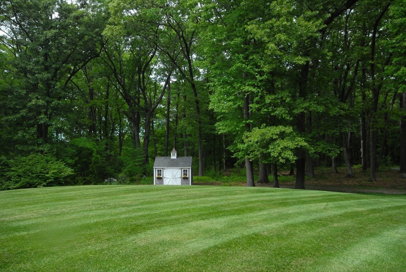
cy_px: 136
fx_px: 339
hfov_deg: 61.9
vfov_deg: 43.7
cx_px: 203
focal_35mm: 30
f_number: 14
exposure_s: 1/100
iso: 500
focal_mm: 20
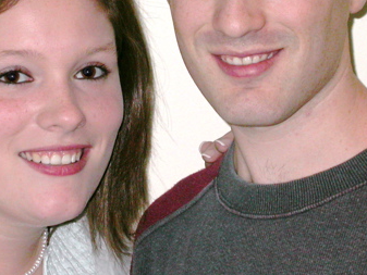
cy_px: 53
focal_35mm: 258
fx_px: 2736
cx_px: 170
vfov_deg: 5.8
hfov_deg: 7.7
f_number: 4.7
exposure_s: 1/60.3
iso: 100
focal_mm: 28.2
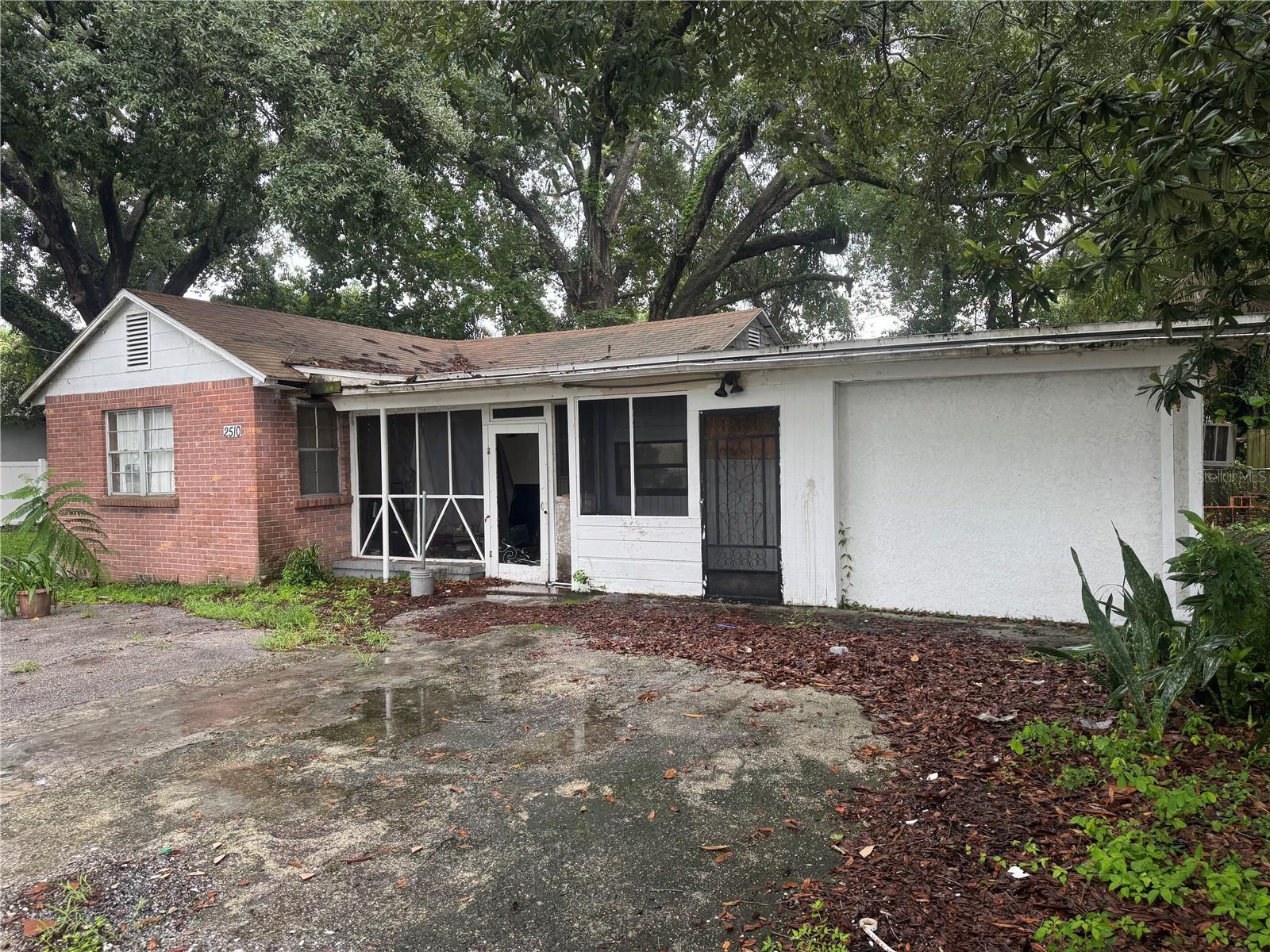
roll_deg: +1.0
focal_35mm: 24
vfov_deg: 56.8
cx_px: 635
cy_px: 476
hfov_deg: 71.6
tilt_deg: -1.4
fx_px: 881
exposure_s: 1/121
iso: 100
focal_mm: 6.76
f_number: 1.78
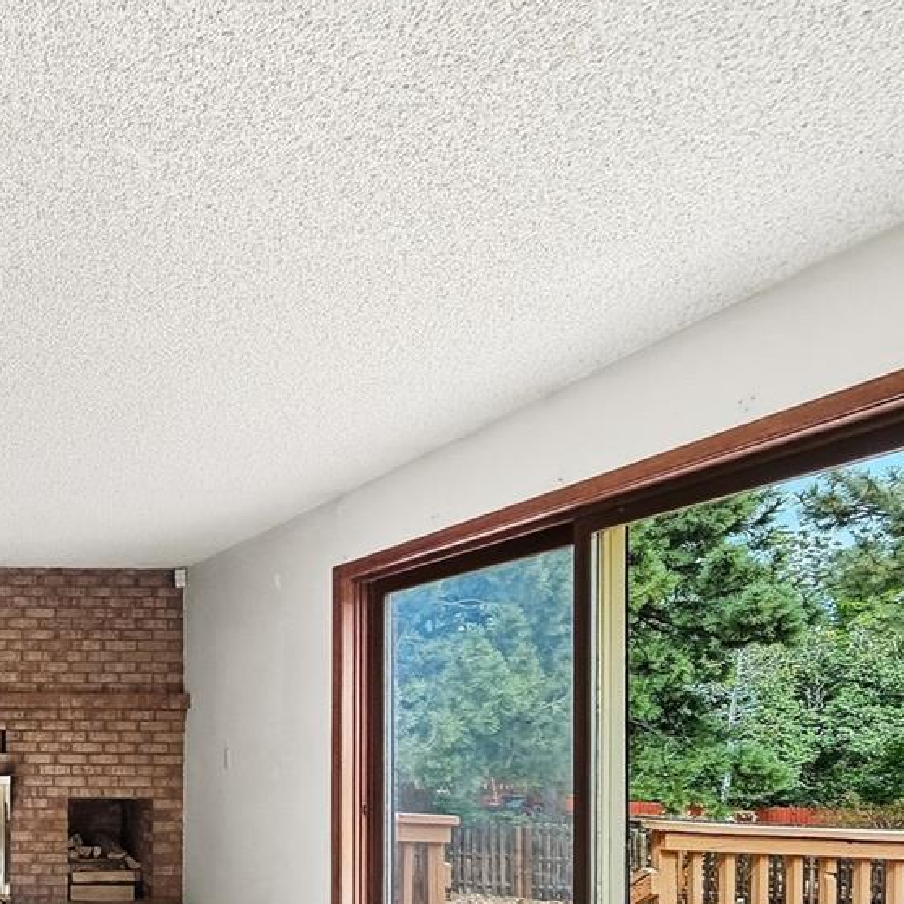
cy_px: 756
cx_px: -187
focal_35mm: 32
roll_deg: +0.6
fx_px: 945
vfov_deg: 47.5
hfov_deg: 37.9
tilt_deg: -0.5
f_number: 2.2
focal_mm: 2.2
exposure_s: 1/120
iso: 125
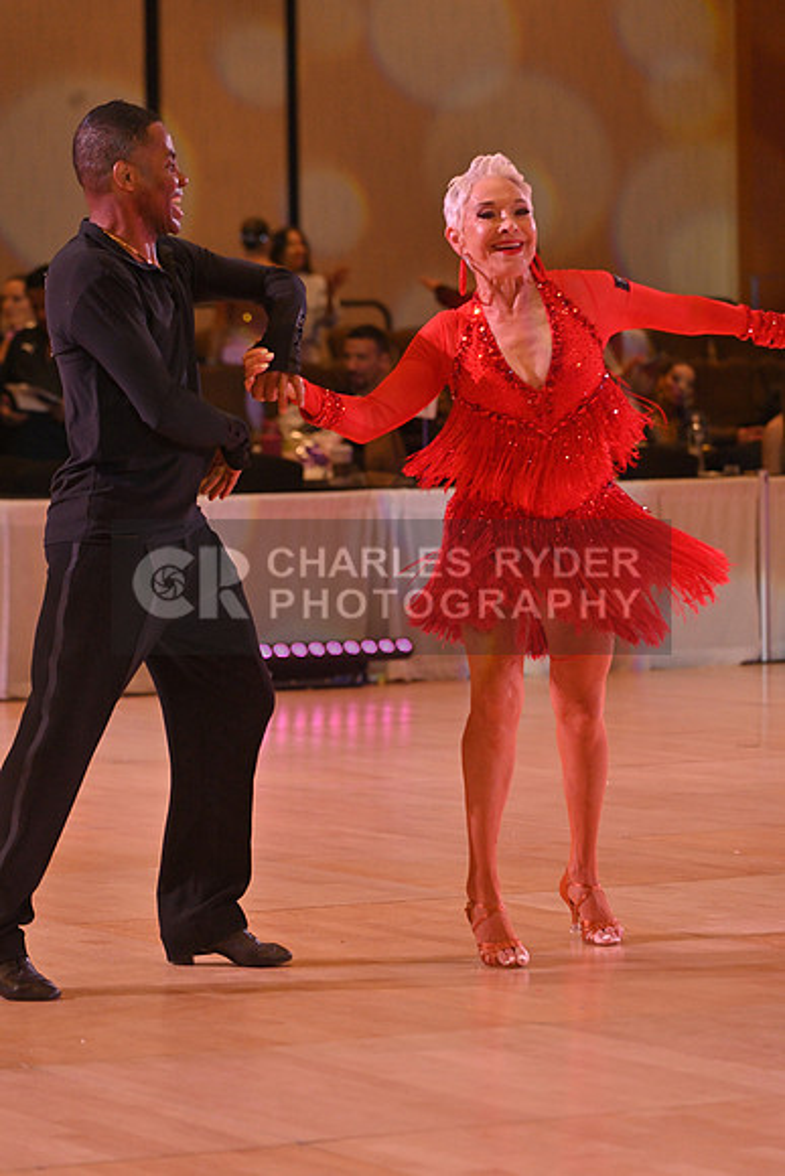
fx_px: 4740
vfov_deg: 14.2
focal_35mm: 145
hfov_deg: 9.5
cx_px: 392
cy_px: 588
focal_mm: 145
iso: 2000
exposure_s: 1/400
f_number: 5
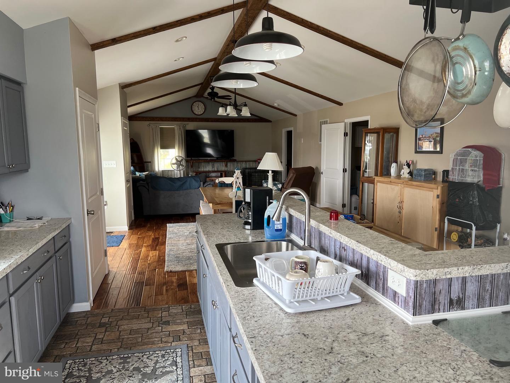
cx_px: 255
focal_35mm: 26
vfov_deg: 53.1
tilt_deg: -7.5
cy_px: 192
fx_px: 383
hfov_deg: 67.3
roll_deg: +1.4
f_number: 1.5
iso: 80
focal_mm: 5.7
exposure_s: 1/121
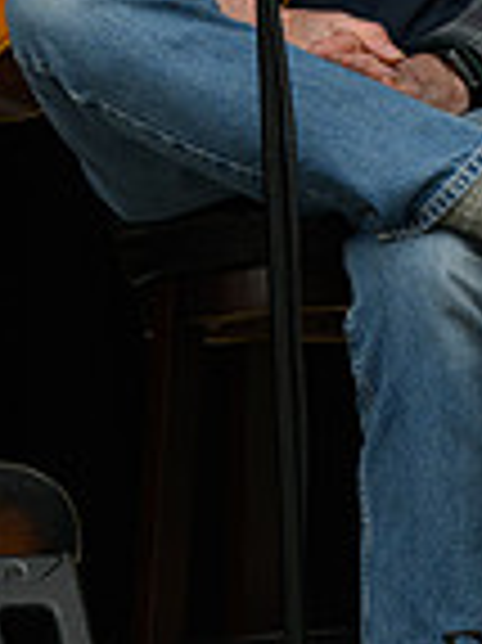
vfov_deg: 3.4
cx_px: 261
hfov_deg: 2.5
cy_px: -194
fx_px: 10970
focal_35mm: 590
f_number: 8
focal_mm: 130
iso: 800
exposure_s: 1/500
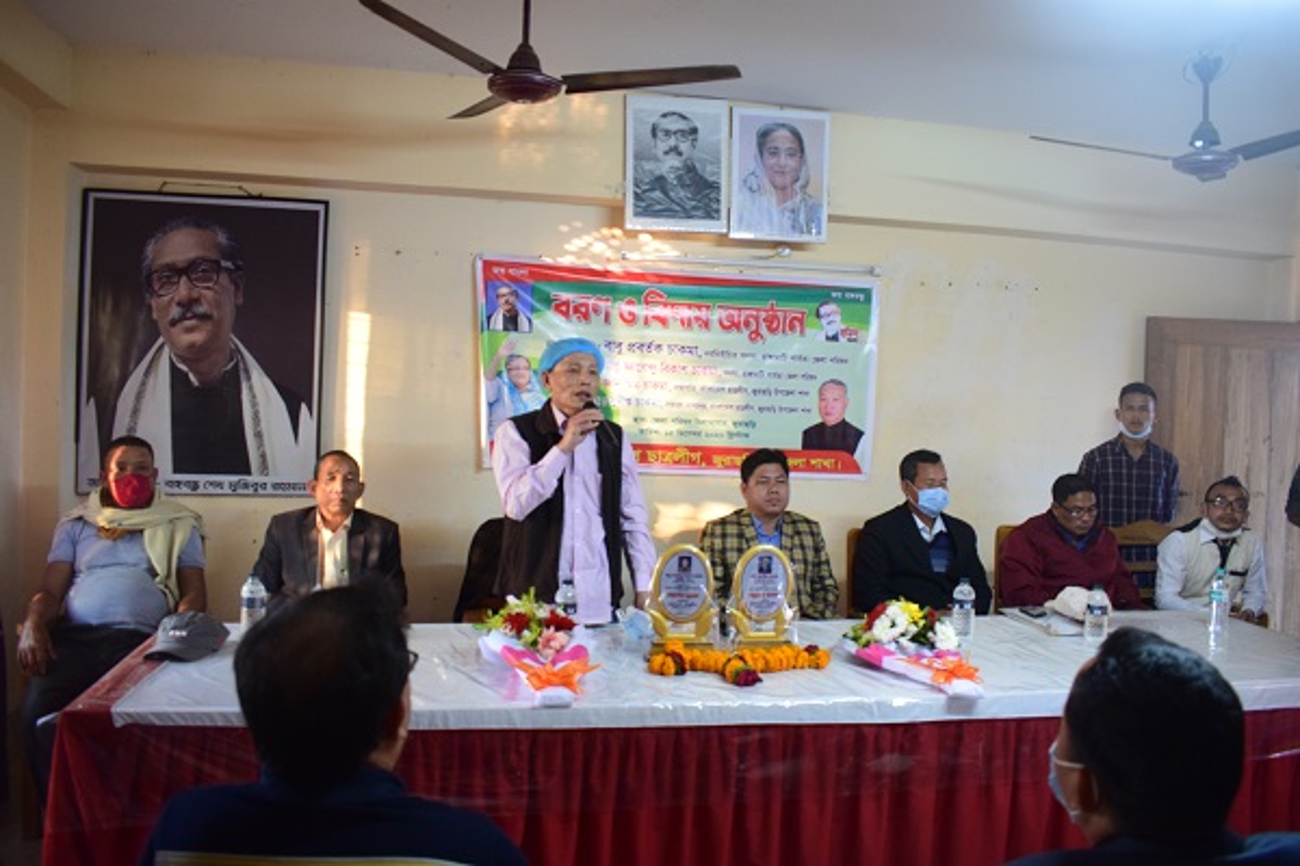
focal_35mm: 27
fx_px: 975
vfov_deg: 47.9
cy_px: 433
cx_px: 650
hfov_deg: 67.4
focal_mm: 18
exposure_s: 1/15
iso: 1600
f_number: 5.6
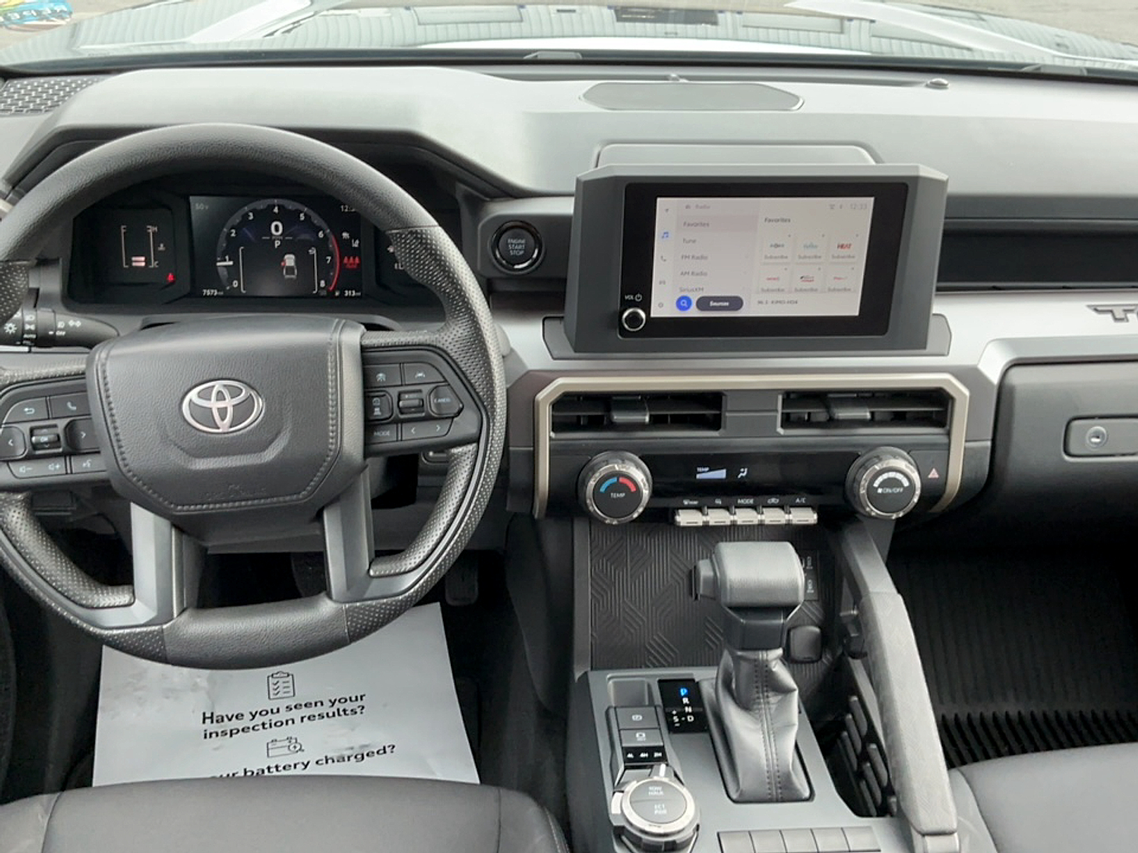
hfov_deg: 60.0
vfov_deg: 46.8
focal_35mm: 30
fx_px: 986
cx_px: 569
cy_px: 426
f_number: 1.8
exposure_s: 1/120
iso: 40
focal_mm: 3
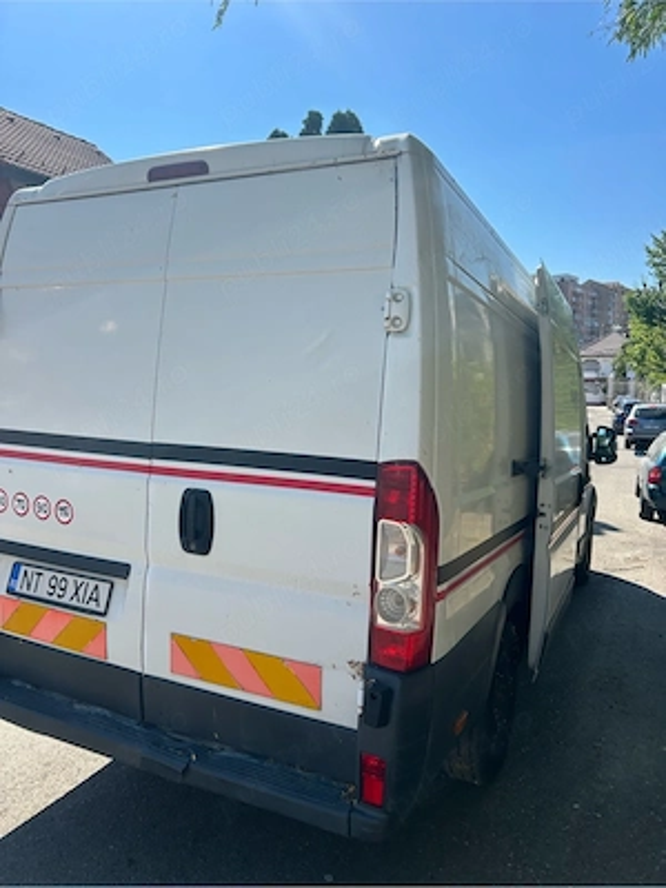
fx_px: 667
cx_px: 333
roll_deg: +1.5
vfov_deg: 67.3
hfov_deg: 53.1
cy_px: 444
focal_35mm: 26
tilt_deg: -6.4
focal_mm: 5.7
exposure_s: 1/3460
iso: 50
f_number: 1.5
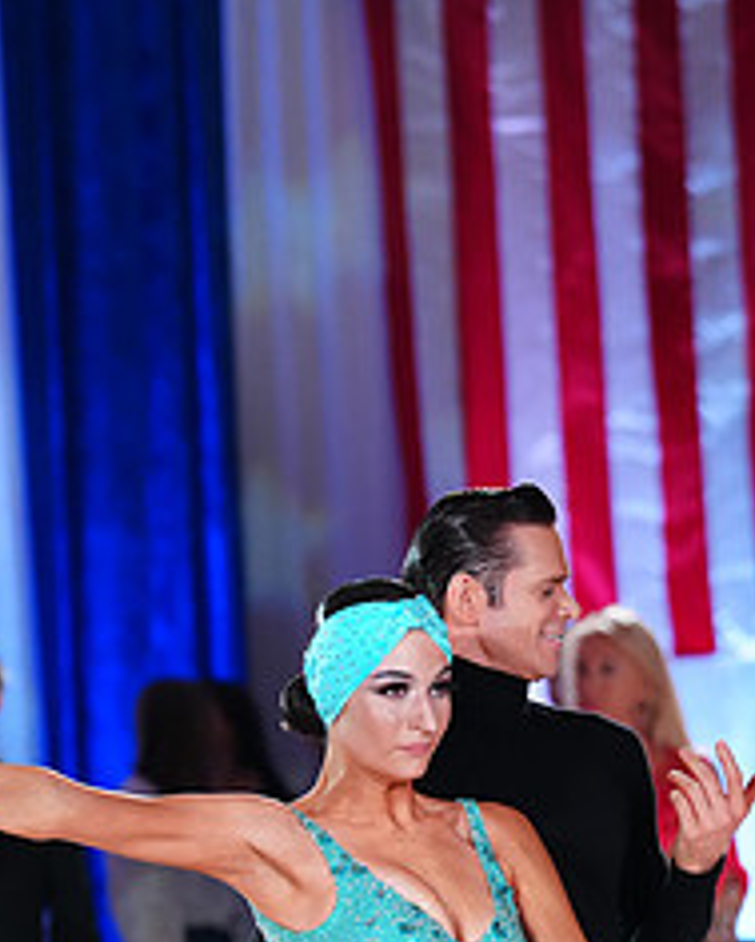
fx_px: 7788
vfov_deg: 6.9
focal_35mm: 279
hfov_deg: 5.6
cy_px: 1090
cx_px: 330
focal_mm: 121
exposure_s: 1/500
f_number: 3.2
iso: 3200
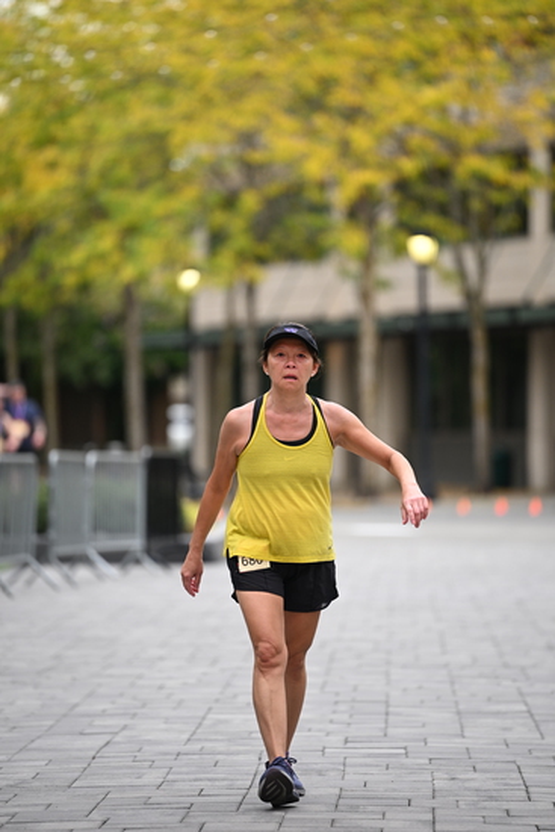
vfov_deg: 10.3
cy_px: 416
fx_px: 4622
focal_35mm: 200
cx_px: 278
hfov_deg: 6.9
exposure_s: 1/1600
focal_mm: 200
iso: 640
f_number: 2.8
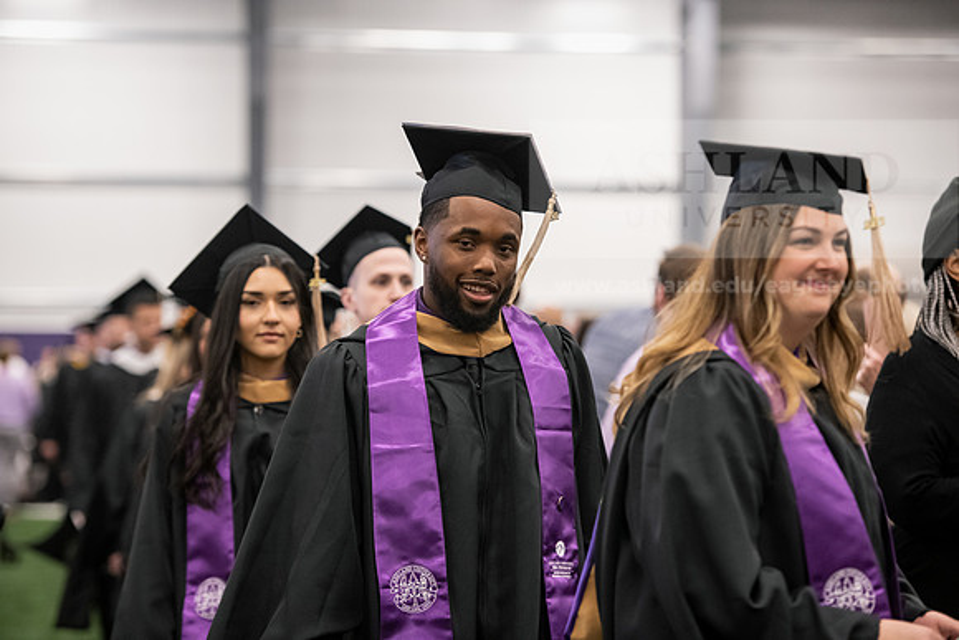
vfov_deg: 11.4
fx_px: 3197
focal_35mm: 120
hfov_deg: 17.1
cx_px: 480
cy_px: 320
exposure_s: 1/200
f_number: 3.2
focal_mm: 120
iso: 3200
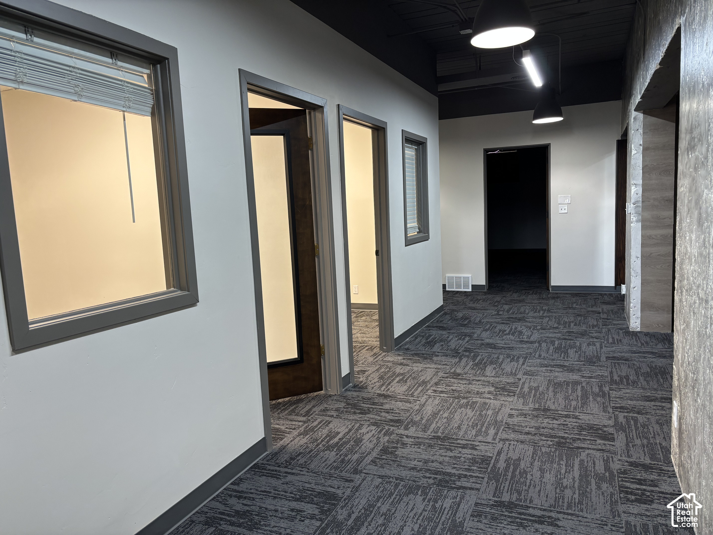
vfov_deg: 53.1
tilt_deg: -7.1
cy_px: 268
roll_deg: +2.7
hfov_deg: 67.3
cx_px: 356
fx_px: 536
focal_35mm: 26
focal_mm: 5.96
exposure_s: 1/60
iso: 80
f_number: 1.6
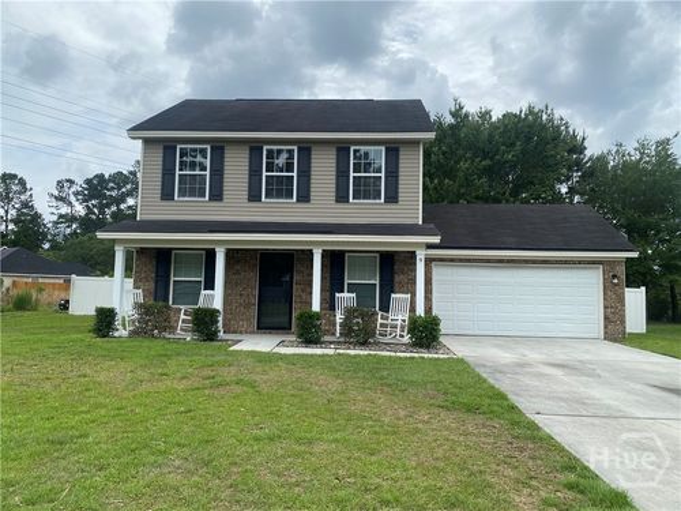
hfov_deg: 67.3
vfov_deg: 53.1
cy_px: 256
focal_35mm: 26
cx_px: 340
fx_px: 511
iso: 32
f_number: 1.8
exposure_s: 1/3040
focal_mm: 4.25
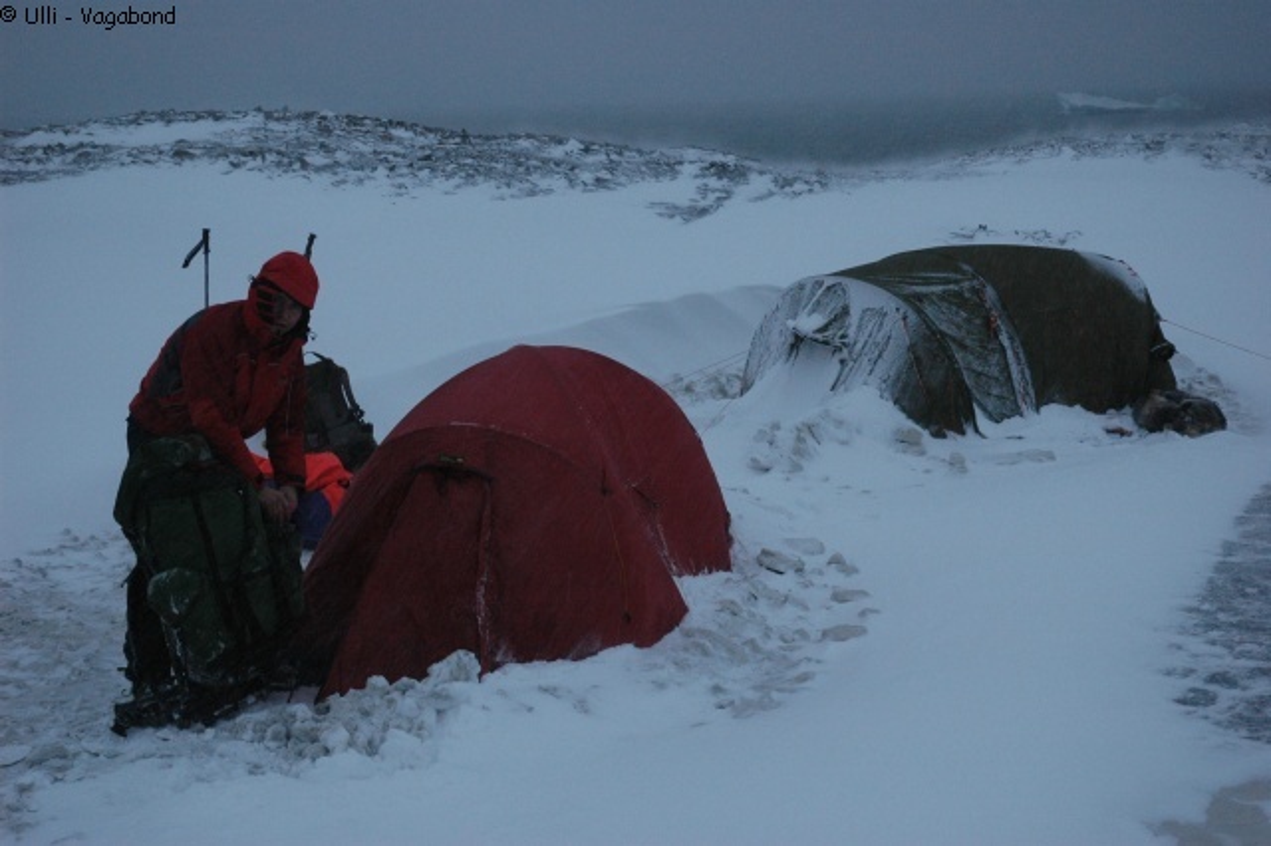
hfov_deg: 33.4
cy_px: 423
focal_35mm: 60
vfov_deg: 22.6
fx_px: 2117
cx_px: 636
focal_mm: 40
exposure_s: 1/125
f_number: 5.6
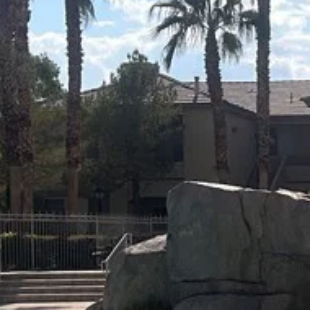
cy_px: 264
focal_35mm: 124
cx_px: 454
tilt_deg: -1.3
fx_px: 1256
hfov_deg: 13.3
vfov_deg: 14.0
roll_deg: +1.1
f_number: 1.5
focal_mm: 5.7
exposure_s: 1/8696
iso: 50
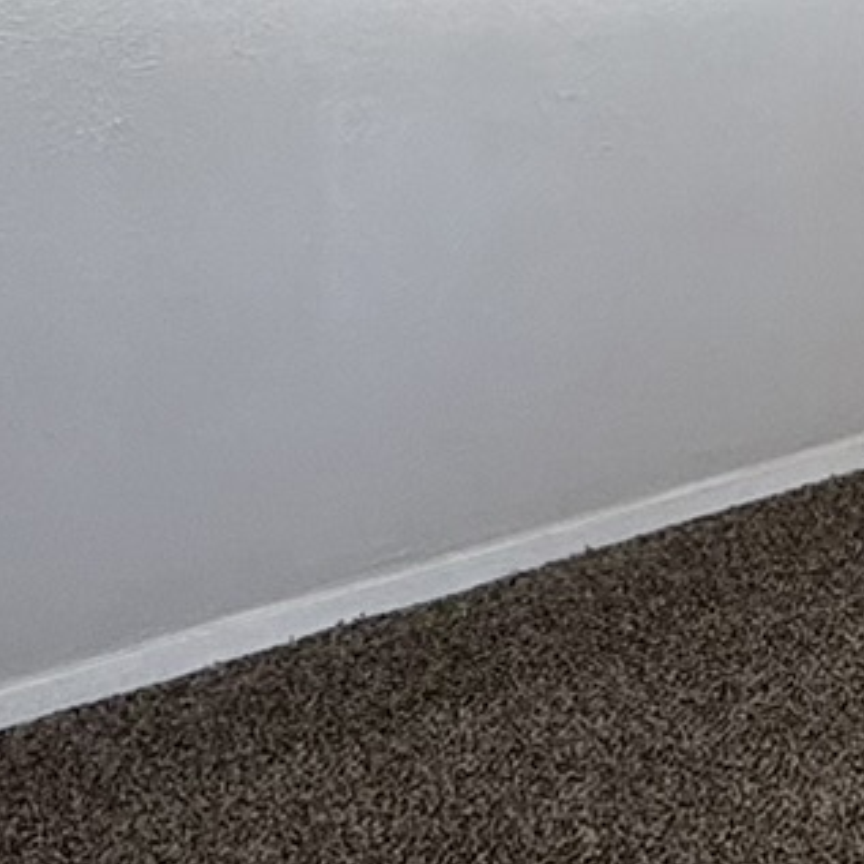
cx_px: 1494
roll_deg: +0.3
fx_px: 2259
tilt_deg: +0.5
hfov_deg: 17.9
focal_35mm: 80
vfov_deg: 19.2
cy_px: -401
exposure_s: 1/99
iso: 160
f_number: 2.2
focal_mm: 2.22
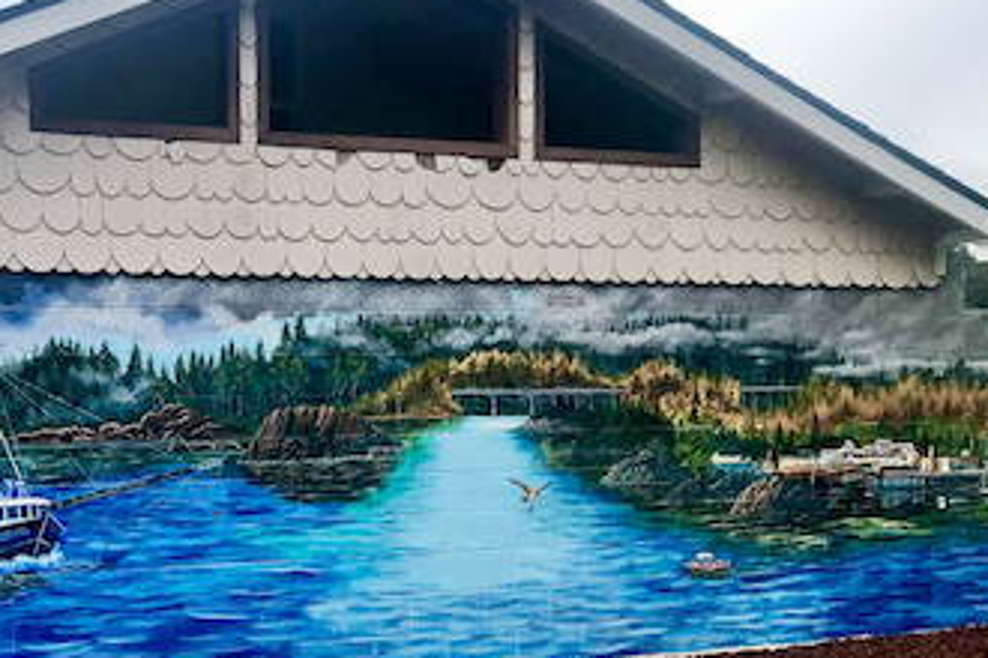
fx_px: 1454
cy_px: 467
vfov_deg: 25.3
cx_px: 201
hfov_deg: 36.3
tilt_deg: -2.6
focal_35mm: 53
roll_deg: +0.5
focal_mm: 3.99
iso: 20
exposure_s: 1/1623
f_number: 1.8
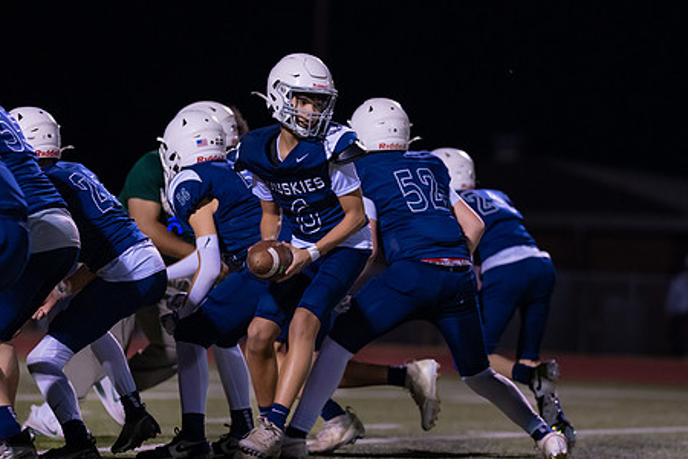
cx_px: 293
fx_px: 4644
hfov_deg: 8.5
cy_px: 256
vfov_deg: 5.7
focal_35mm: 243
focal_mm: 135
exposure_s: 1/1250
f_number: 1.8
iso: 2500
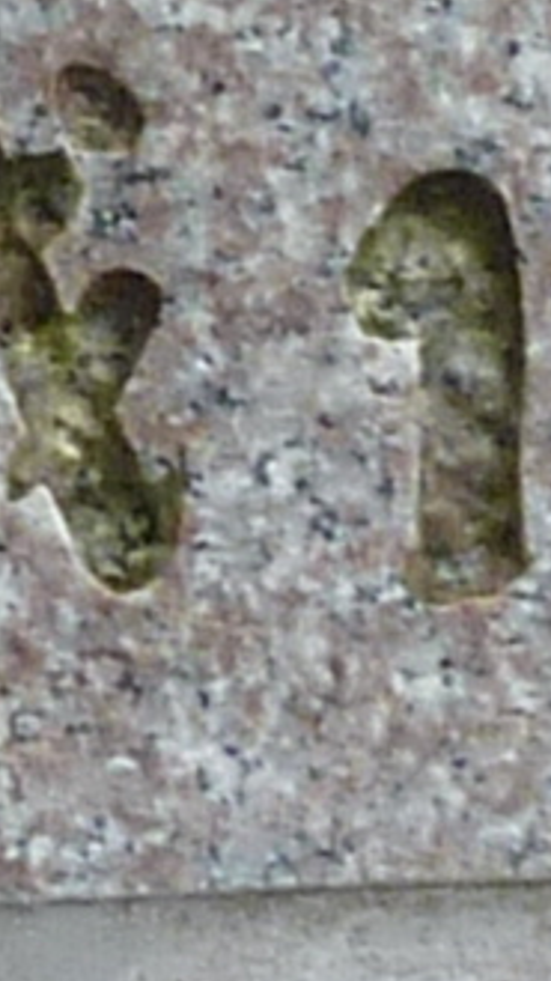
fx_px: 19927
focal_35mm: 767
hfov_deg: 1.6
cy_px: -1133
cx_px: 417
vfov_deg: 2.8
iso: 80
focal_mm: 10.3
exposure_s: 1/40
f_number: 4
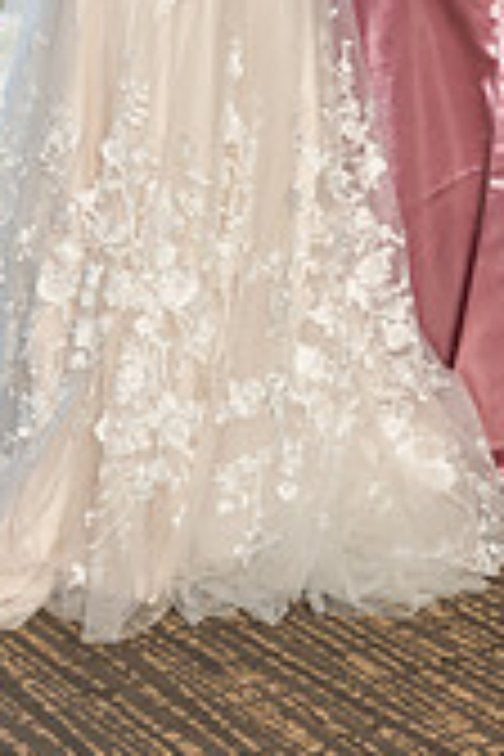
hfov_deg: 9.5
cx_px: 683
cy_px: -124
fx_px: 2982
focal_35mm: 142
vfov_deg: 14.1
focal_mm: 34
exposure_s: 1/200
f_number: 5.6
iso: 250
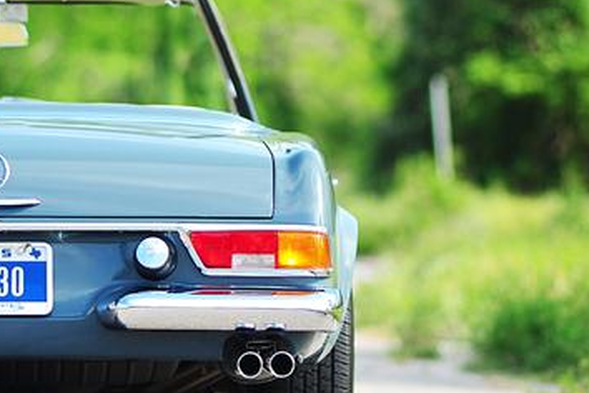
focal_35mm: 267
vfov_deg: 5.1
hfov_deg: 7.7
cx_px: 248
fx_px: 4368
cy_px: 134
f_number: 2
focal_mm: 105
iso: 100
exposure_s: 1/500
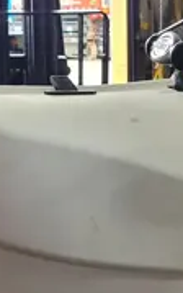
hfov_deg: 11.5
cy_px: 322
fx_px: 901
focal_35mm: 113
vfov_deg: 17.8
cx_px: 170
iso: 80
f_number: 1.8
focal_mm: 5.4
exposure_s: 1/120
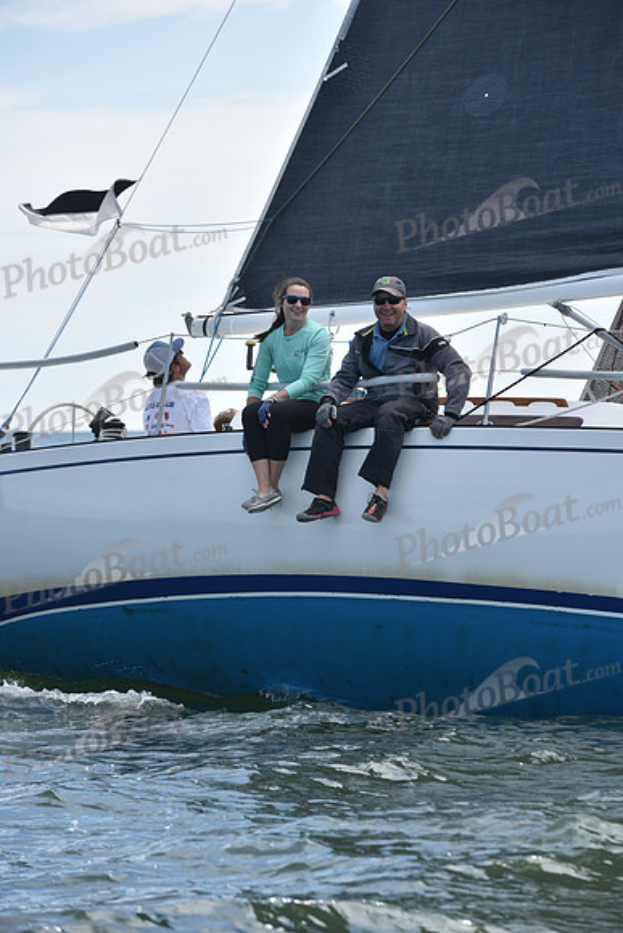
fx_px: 4410
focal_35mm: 170
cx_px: 312
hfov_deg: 8.1
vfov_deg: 12.1
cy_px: 466
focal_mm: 170
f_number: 7.1
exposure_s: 1/1000
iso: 320
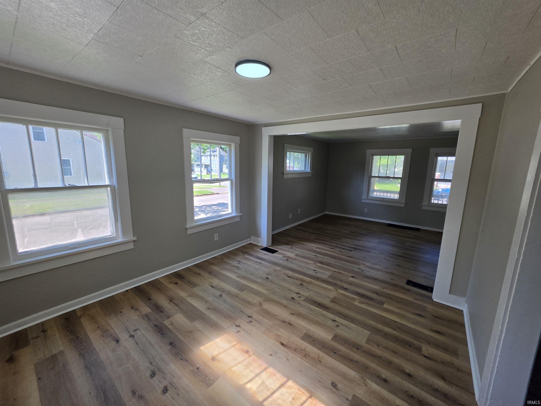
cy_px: 203
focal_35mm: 13
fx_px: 203
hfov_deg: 106.2
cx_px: 270
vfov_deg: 89.9
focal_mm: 2.2
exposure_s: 1/251
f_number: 1.9
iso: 32
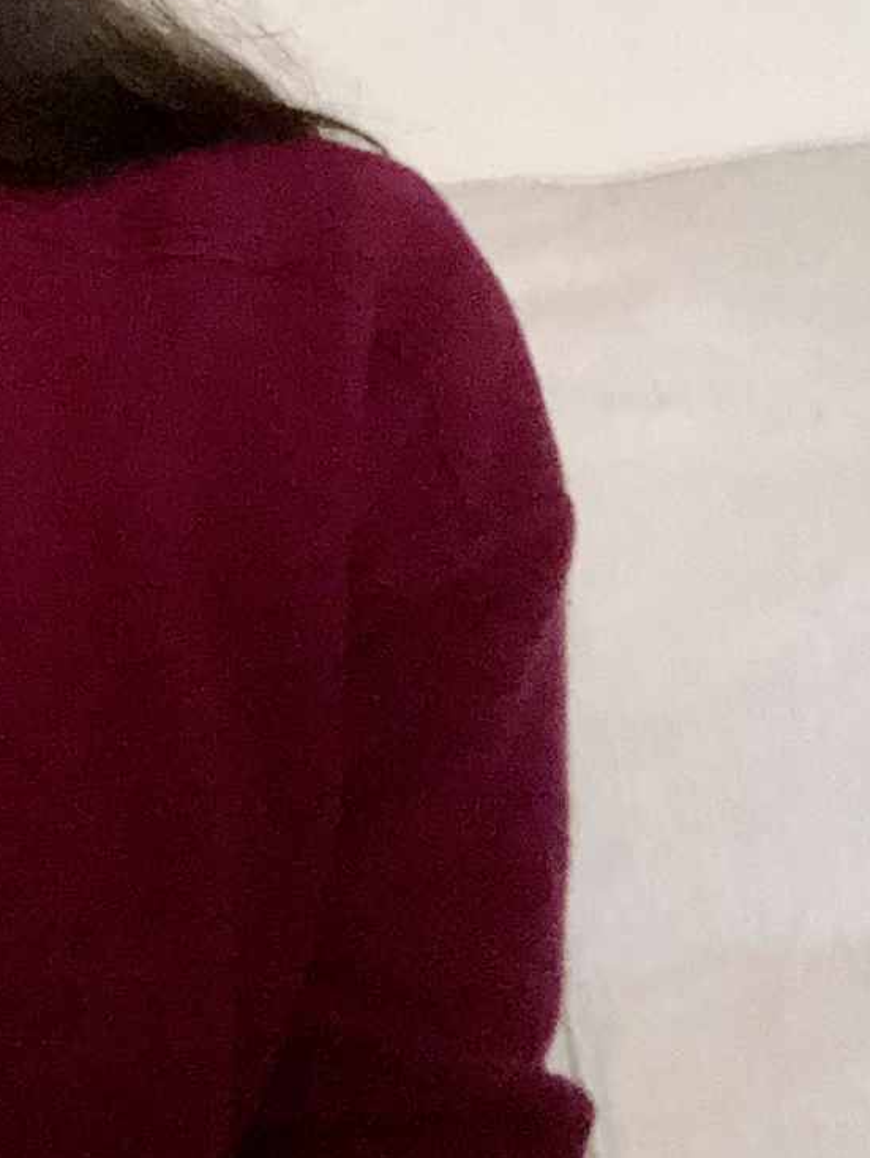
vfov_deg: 19.6
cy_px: -289
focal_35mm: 93
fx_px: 3112
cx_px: -339
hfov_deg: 15.0
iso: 250
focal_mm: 2.87
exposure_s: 1/60
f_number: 2.2
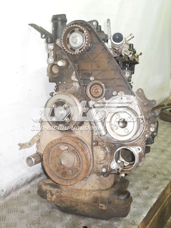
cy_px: 114
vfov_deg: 45.8
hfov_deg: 35.1
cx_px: 86
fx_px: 270
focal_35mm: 41
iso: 200
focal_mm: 6.72
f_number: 3.1
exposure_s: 1/30
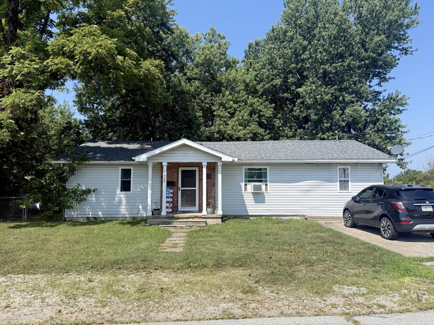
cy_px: 162
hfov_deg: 71.6
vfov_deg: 56.8
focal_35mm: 24
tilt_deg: +4.9
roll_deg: +0.2
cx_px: 217
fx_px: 301
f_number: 1.78
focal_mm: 6.76
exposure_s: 1/3425
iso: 80
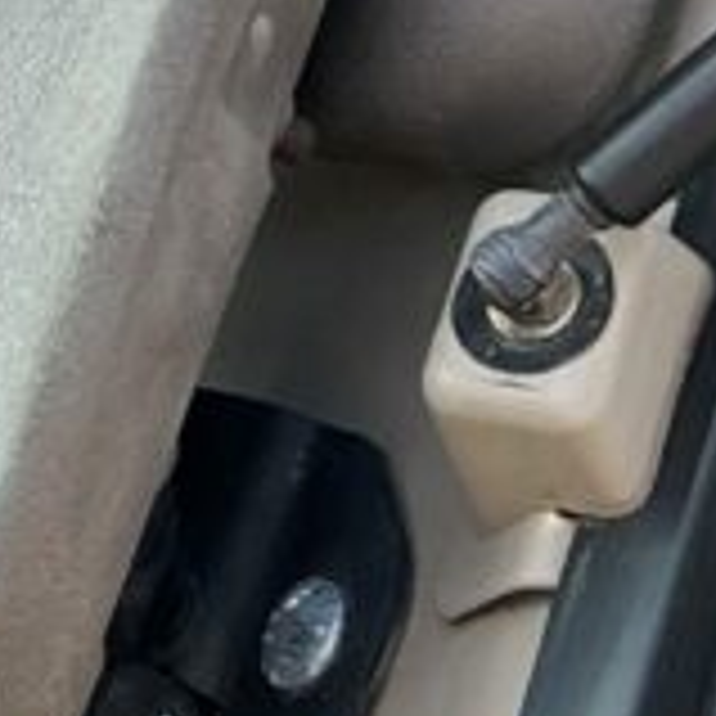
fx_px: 3721
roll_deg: +0.1
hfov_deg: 10.7
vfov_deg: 10.7
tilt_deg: +1.5
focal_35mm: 159
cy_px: -302
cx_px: -279
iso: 25
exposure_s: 1/642
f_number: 1.8
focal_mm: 3
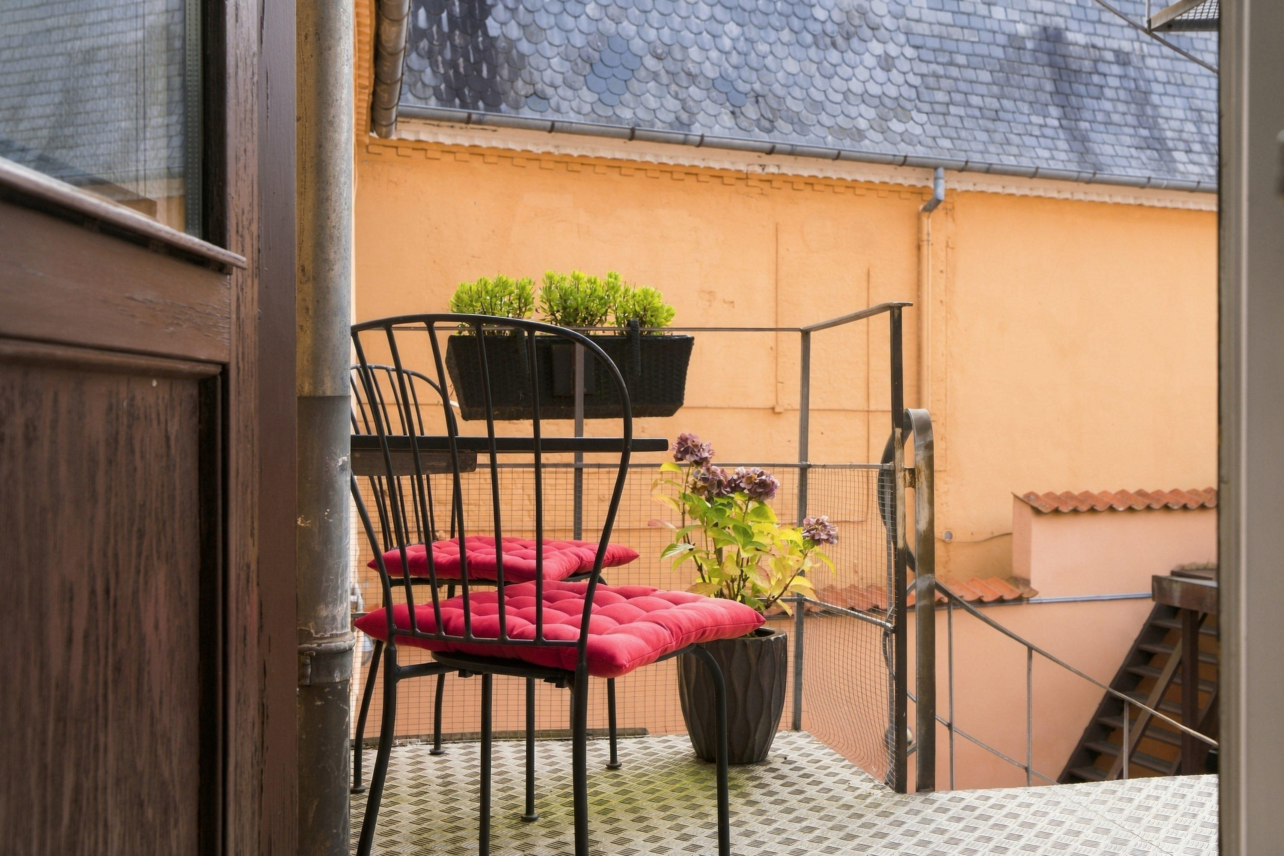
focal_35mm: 35
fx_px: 1248
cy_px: 428
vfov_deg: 37.9
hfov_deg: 54.4
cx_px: 642
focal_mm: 35
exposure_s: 1/80
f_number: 8
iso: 100
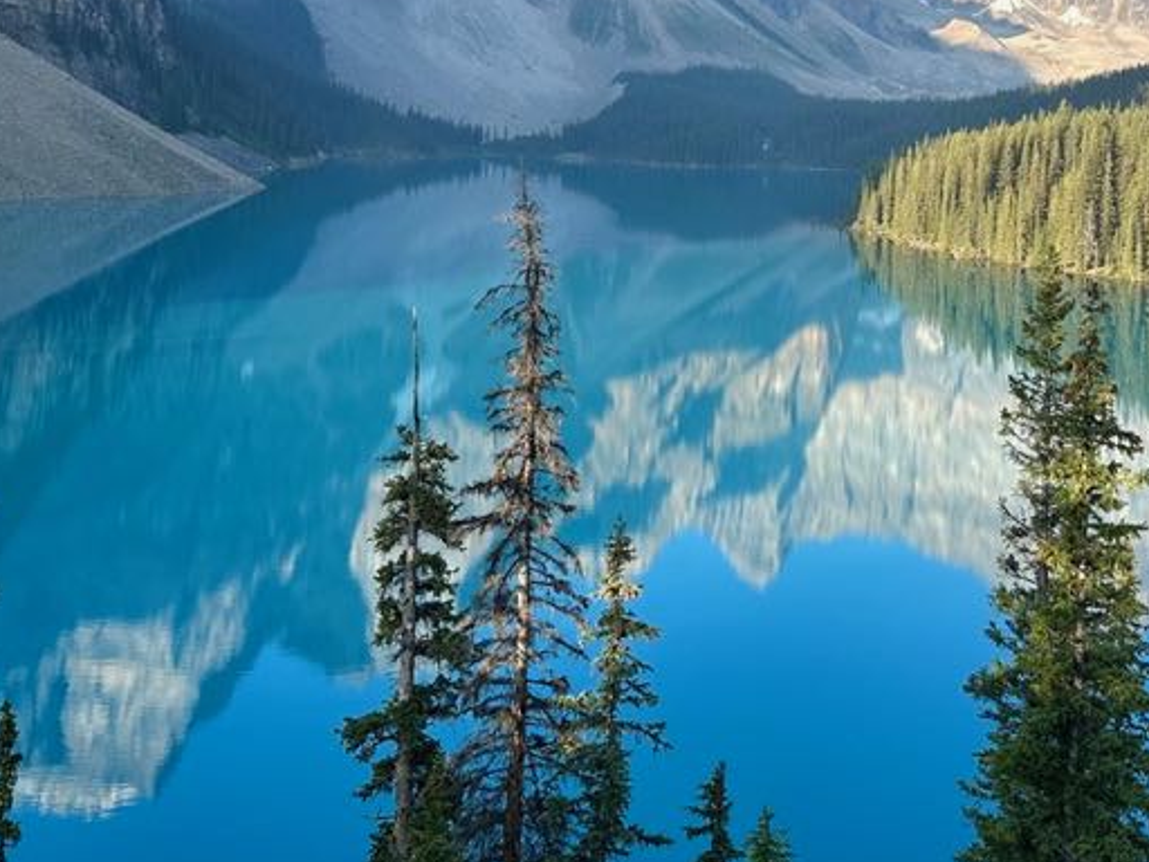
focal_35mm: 45
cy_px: 141
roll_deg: -1.1
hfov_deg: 41.0
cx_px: 846
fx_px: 1494
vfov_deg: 31.2
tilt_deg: -0.2
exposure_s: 1/1412
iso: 80
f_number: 1.78
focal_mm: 6.86
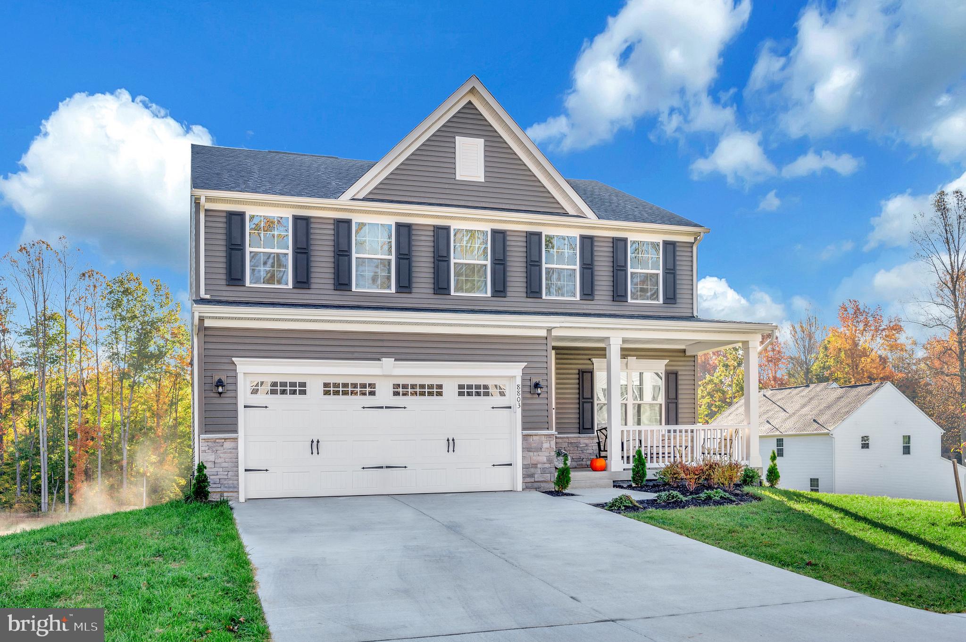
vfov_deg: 43.5
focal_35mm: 30
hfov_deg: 62.0
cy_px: 321
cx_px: 483
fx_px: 804
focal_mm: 30
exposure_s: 1/320
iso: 100
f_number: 6.3
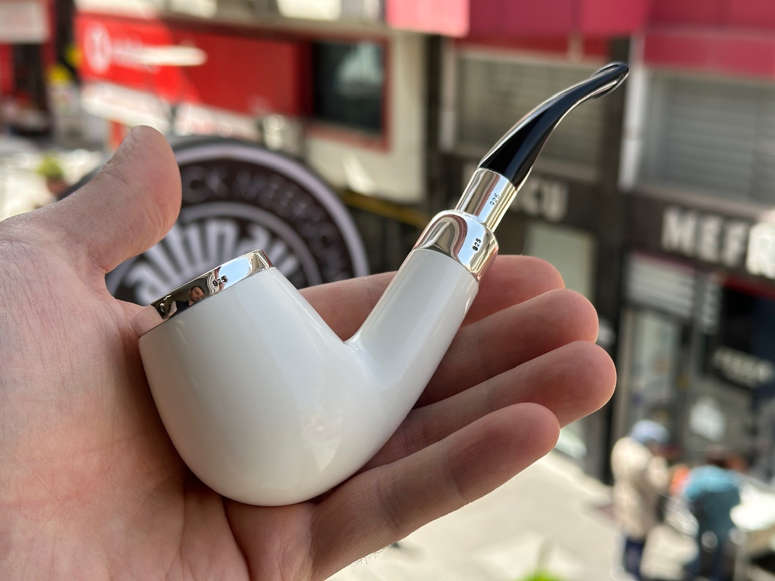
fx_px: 1075
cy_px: 290
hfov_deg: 39.7
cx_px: 388
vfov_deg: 30.3
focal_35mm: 48
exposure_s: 1/903
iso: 64
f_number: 1.78
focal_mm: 6.86
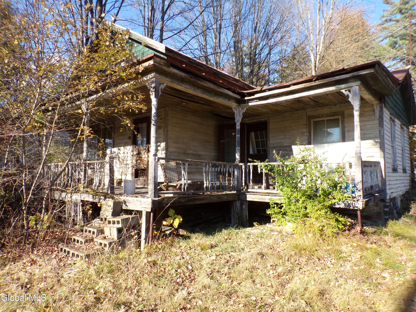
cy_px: 156
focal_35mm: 24
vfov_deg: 56.8
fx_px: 288
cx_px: 208
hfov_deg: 71.6
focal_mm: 4.3
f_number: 5.8
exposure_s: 1/85
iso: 80
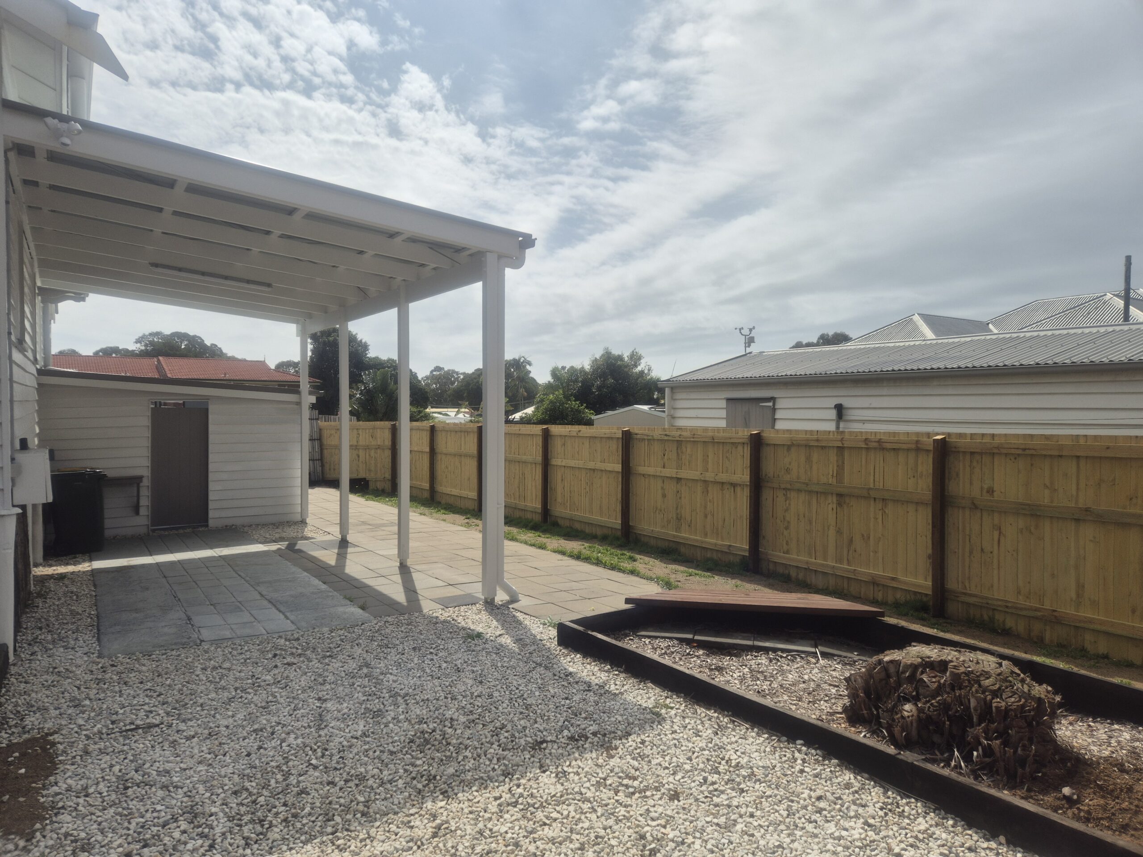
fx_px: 759
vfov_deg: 58.9
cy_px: 428
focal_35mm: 23
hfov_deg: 73.9
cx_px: 572
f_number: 1.8
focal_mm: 5.4
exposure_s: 1/4976
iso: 25
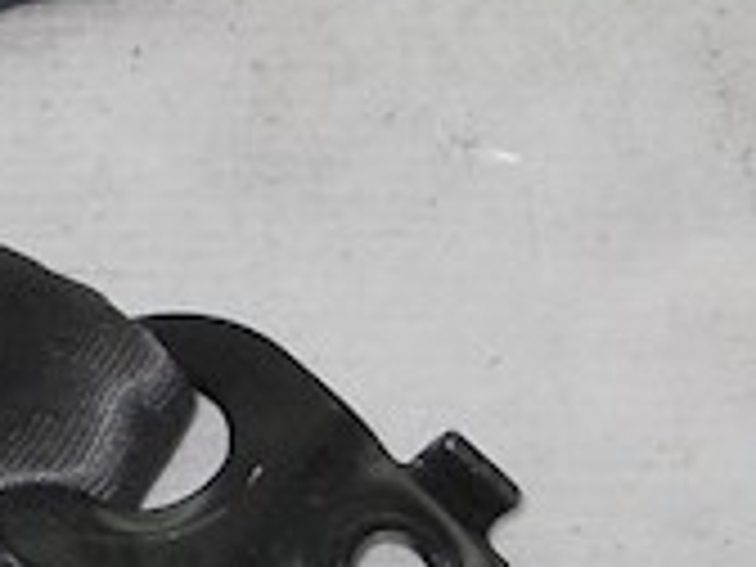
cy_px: -279
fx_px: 3407
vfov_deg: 9.3
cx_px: -176
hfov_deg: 12.3
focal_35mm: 156
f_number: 5.5
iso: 80
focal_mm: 6.72
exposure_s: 1/40
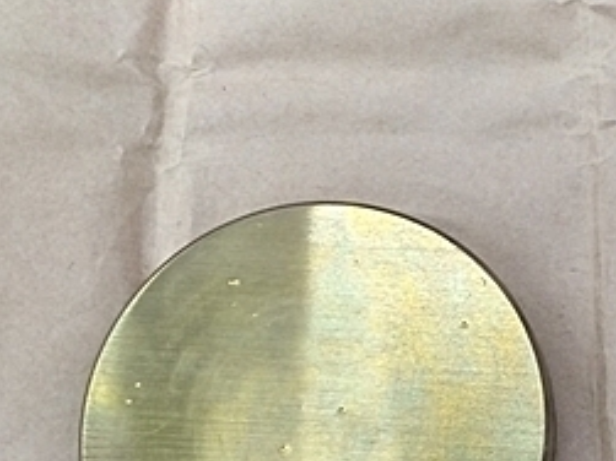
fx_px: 1316
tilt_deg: -81.0
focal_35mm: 74
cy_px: 373
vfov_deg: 19.7
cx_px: 663
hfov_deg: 24.7
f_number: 2.2
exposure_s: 1/30
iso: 100
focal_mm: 4.15
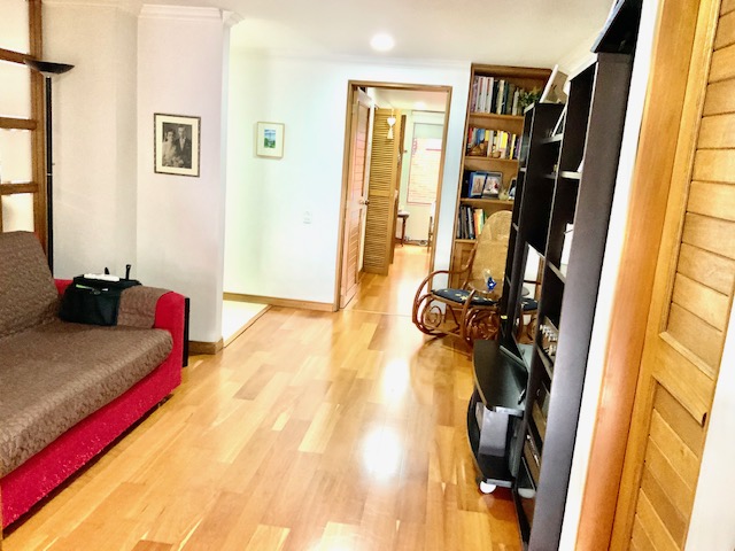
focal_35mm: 29
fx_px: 616
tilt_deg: -12.0
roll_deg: -4.6
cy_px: 276
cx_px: 368
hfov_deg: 61.7
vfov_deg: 48.2
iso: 250
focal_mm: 3
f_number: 1.8
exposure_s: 1/60
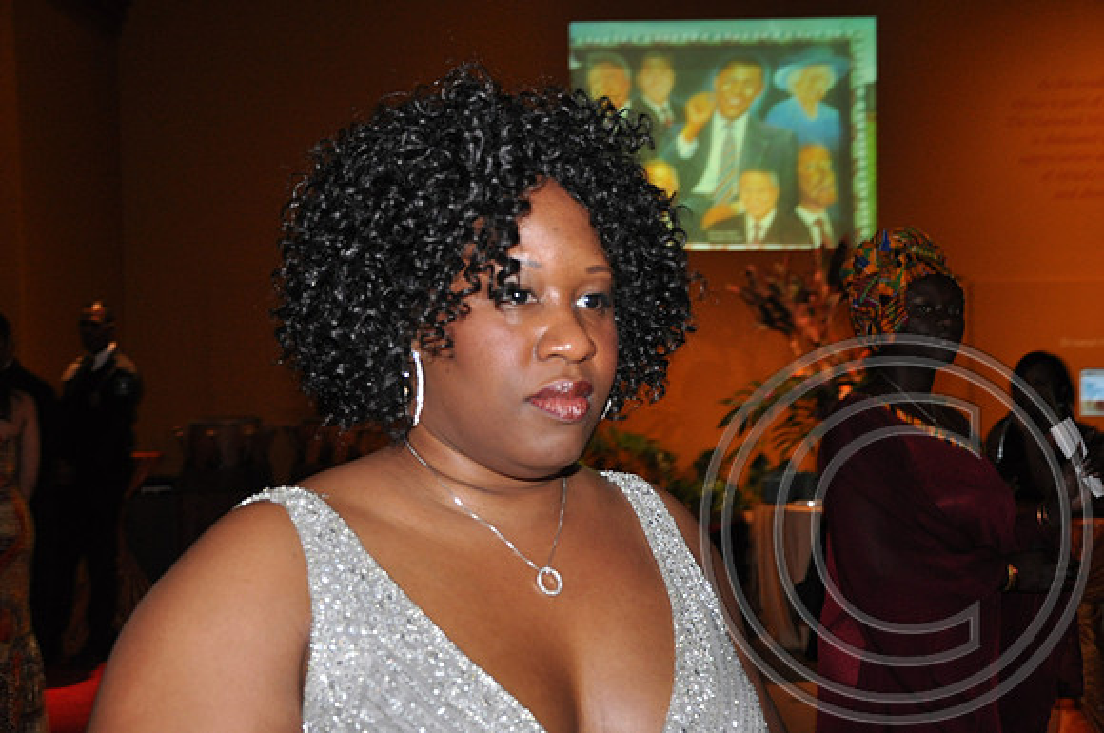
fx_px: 1378
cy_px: 366
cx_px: 552
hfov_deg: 43.7
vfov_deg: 29.8
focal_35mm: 45
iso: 800
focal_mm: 30
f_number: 4.2
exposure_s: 1/60
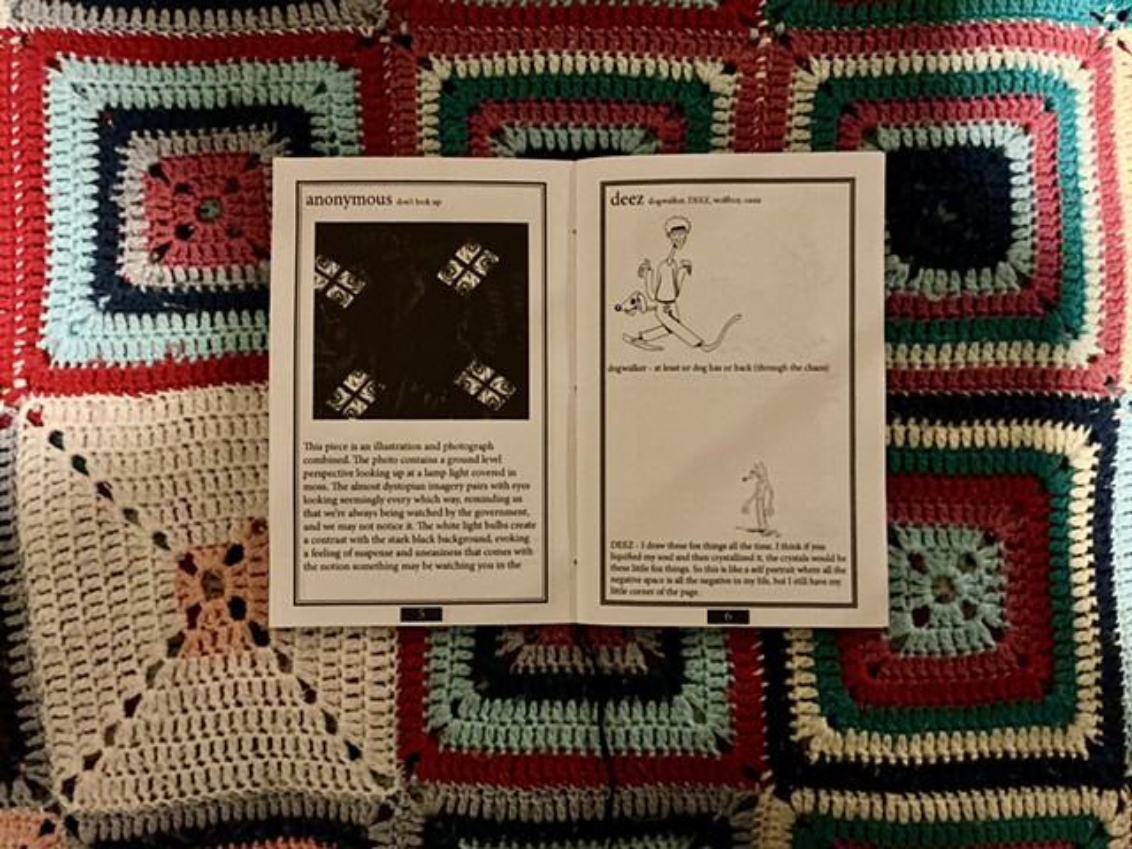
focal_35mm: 29
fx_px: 948
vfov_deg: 48.2
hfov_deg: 61.7
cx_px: 566
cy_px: 424
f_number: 1.8
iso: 500
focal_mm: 3
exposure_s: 1/20
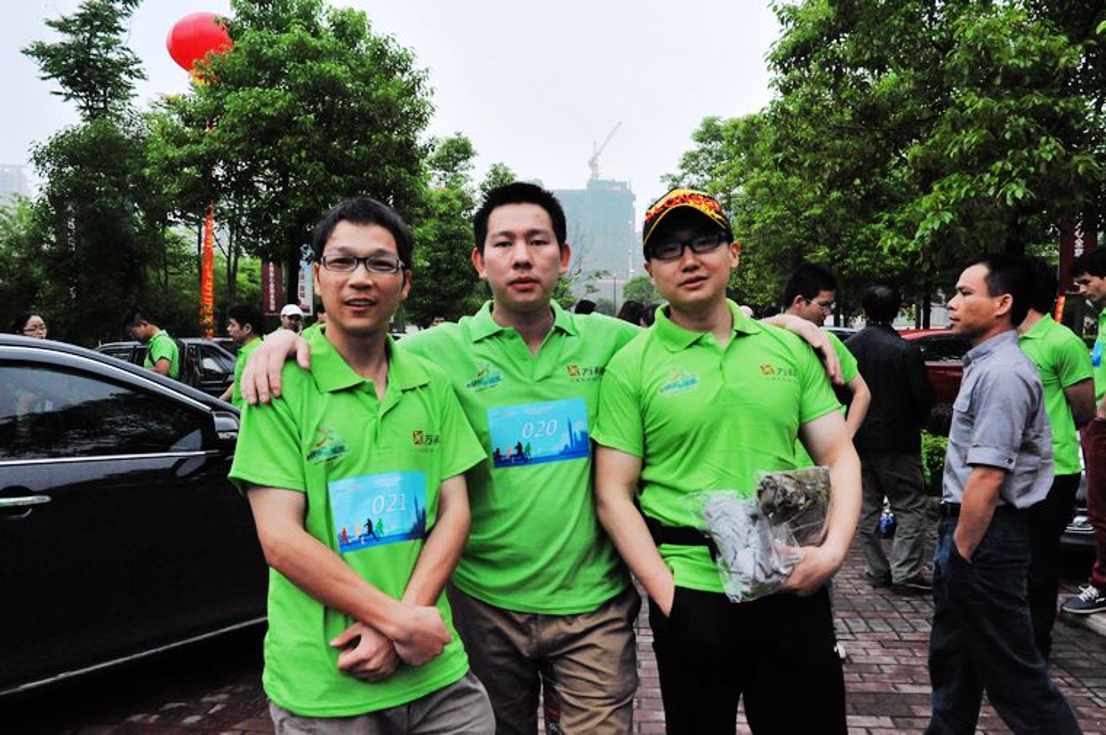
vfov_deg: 44.9
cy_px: 368
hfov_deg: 63.7
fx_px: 890
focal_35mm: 29
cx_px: 553
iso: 6400
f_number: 9
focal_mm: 29
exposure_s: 1/2000
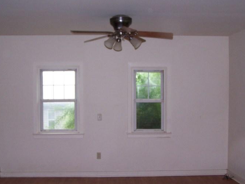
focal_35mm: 49
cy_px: 105
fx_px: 347
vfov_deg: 29.6
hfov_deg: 38.9
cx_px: 122
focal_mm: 6.7
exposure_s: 1/60
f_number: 2.8
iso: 140
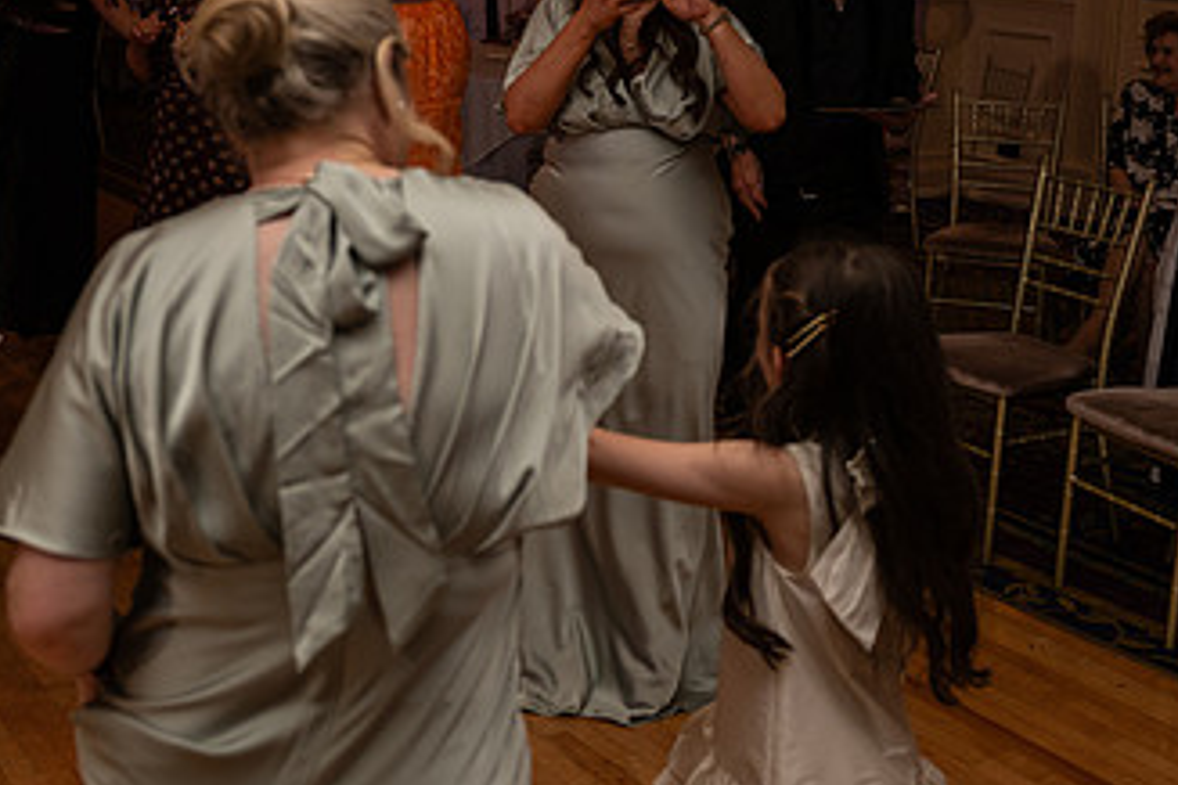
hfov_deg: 36.1
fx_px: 1800
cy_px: 218
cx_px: 486
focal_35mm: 55
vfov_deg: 24.4
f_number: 3.5
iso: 500
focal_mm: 31
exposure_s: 1/160
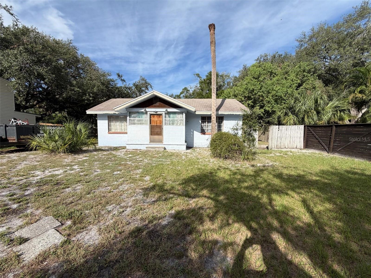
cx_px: 186
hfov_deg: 102.1
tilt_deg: -2.2
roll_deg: +0.7
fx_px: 150
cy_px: 139
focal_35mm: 14
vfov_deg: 85.7
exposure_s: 1/841
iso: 20
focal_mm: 2.22
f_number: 2.2
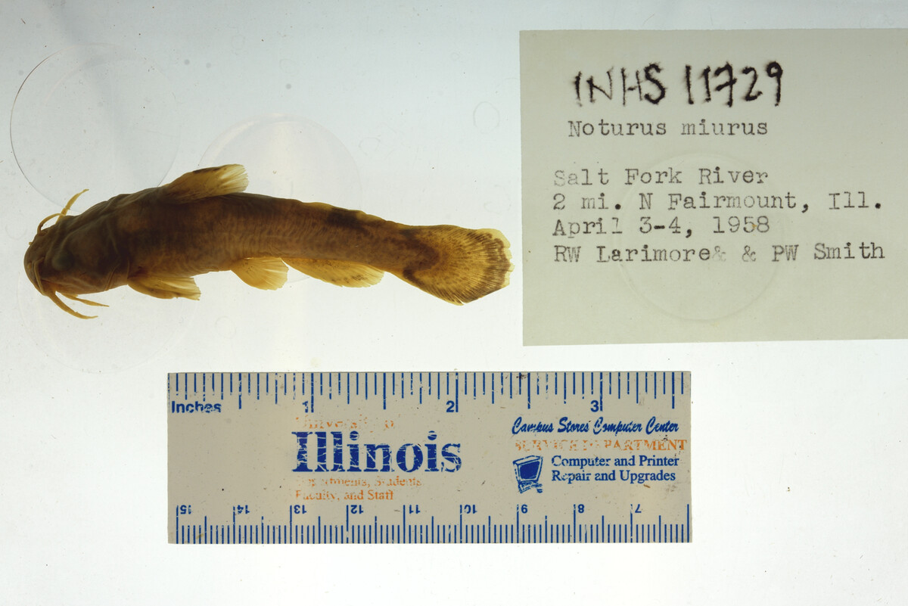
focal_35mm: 60
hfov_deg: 33.4
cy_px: 303
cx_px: 454
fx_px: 1514
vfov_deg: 22.6
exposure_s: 1/200
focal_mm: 60
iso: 100
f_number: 10
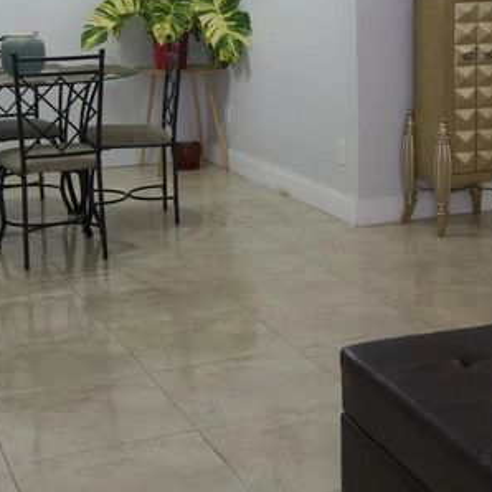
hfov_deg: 24.4
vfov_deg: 24.4
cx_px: 358
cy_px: 131
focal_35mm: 70
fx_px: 1126
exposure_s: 1/160
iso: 1000
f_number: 4
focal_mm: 16
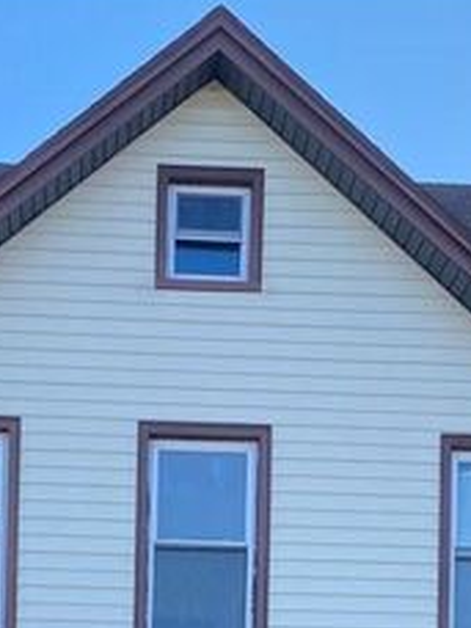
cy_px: 894
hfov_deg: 19.2
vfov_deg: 22.0
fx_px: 1379
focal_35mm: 76
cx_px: 96
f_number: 1.8
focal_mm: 4.25
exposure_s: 1/898
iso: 32
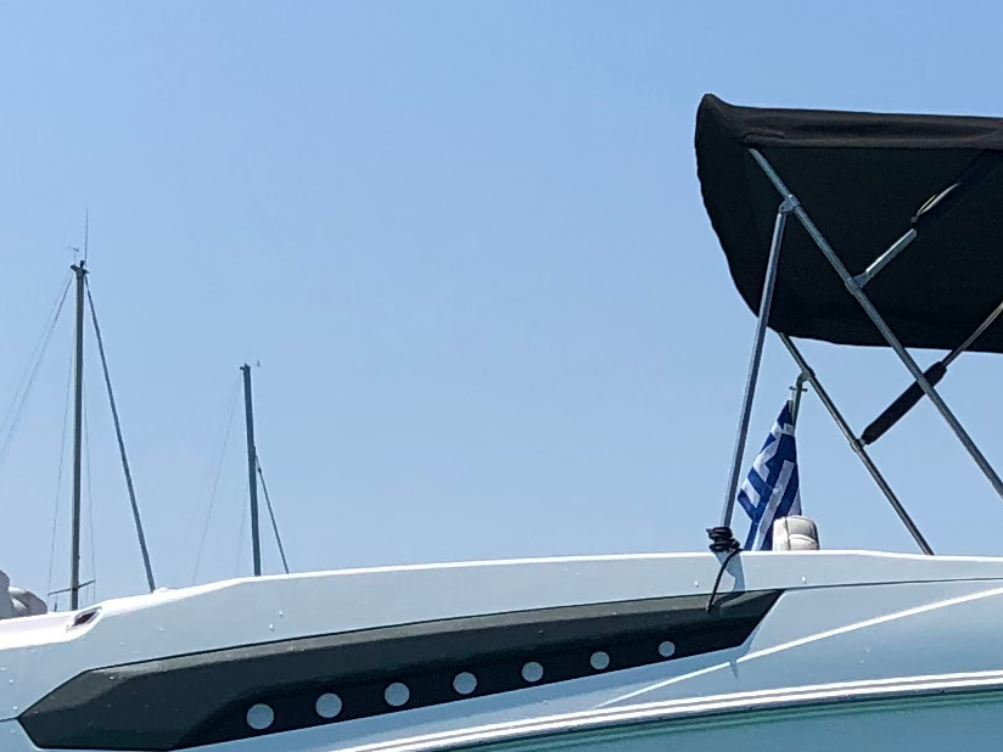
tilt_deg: -0.2
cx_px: 1115
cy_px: 702
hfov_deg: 14.1
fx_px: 3970
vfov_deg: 10.8
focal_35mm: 137
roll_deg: -1.9
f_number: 1.8
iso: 20
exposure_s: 1/2825
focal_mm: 4
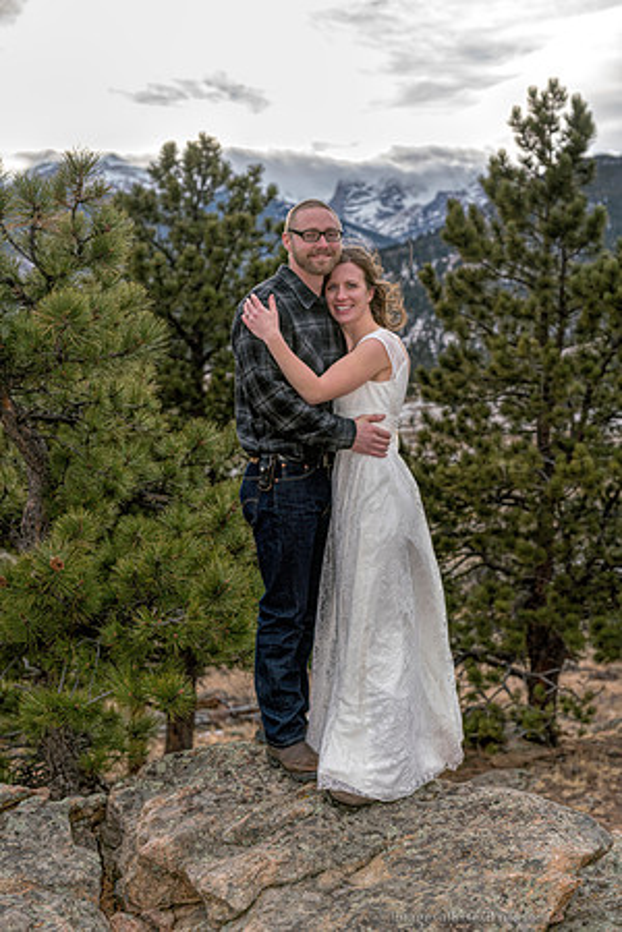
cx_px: 311
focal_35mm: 55
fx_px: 1425
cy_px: 466
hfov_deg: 24.6
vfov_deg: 36.2
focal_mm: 55
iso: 200
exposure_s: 1/500
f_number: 4.5
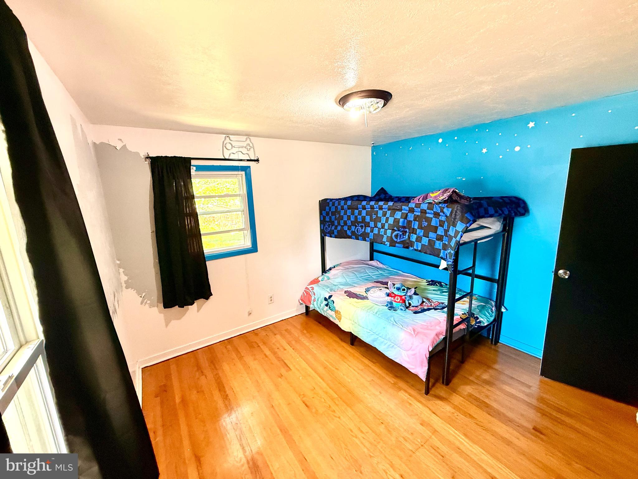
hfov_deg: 102.1
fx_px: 258
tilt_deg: -9.5
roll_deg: +2.1
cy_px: 240
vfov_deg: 85.7
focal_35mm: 14
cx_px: 319
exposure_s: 1/60
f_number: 2.2
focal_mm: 2.22
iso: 400
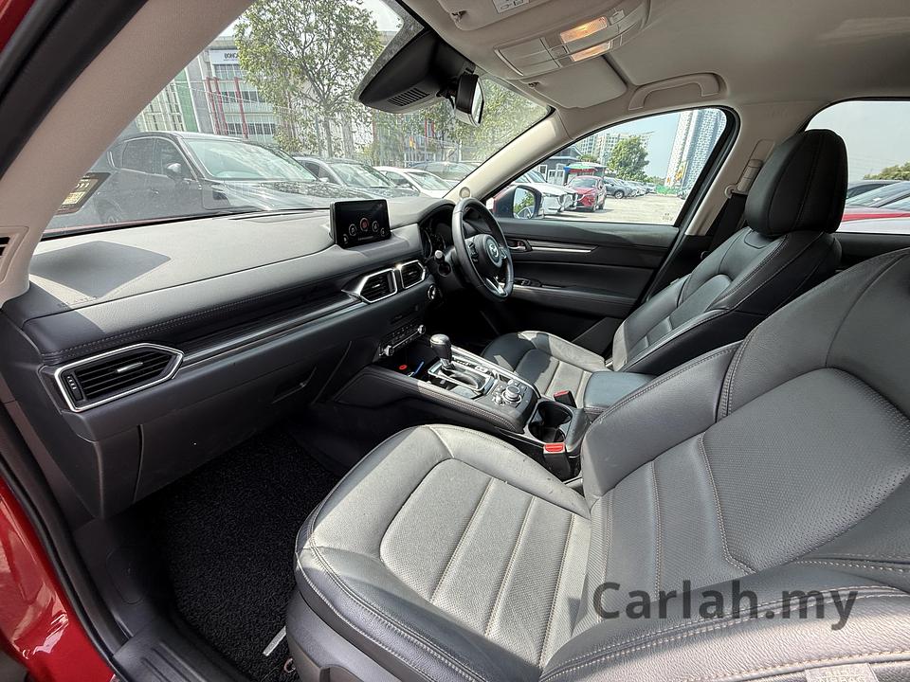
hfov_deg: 102.1
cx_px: 455
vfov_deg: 85.7
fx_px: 368
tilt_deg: -23.2
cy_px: 341
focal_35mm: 14
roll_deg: -1.6
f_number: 2.2
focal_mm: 2.22
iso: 50
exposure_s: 1/176
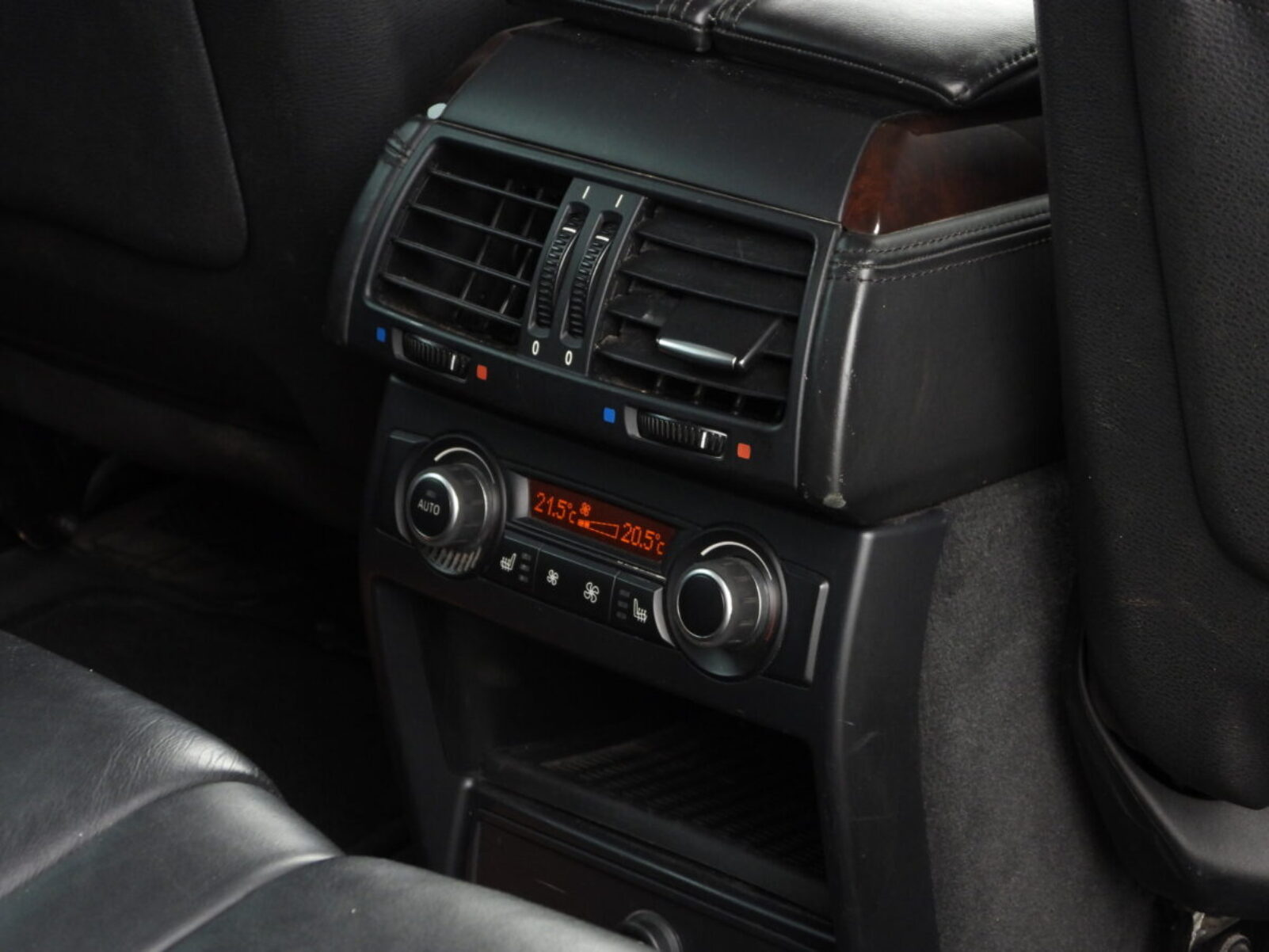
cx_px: 634
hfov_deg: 20.2
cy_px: 476
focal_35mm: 97
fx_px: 3556
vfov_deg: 15.2
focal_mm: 17.5
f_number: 3.5
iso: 400
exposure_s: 1/50
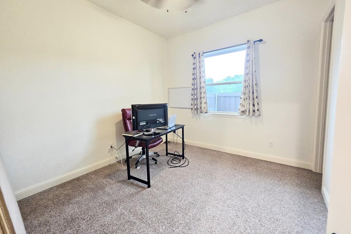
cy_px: 113
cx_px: 177
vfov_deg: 81.2
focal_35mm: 14
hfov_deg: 104.3
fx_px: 136
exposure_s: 1/30
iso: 500
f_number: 2.2
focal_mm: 1.74
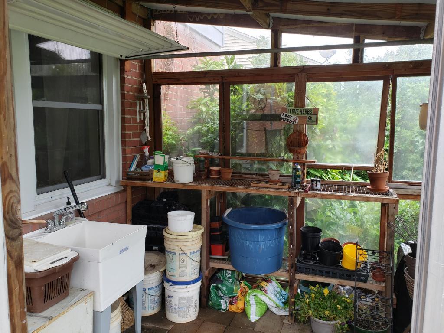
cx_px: 222
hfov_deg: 67.3
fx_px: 333
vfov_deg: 53.1
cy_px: 166
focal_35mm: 26
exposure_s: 1/79
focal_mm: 4.3
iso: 50
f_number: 2.4
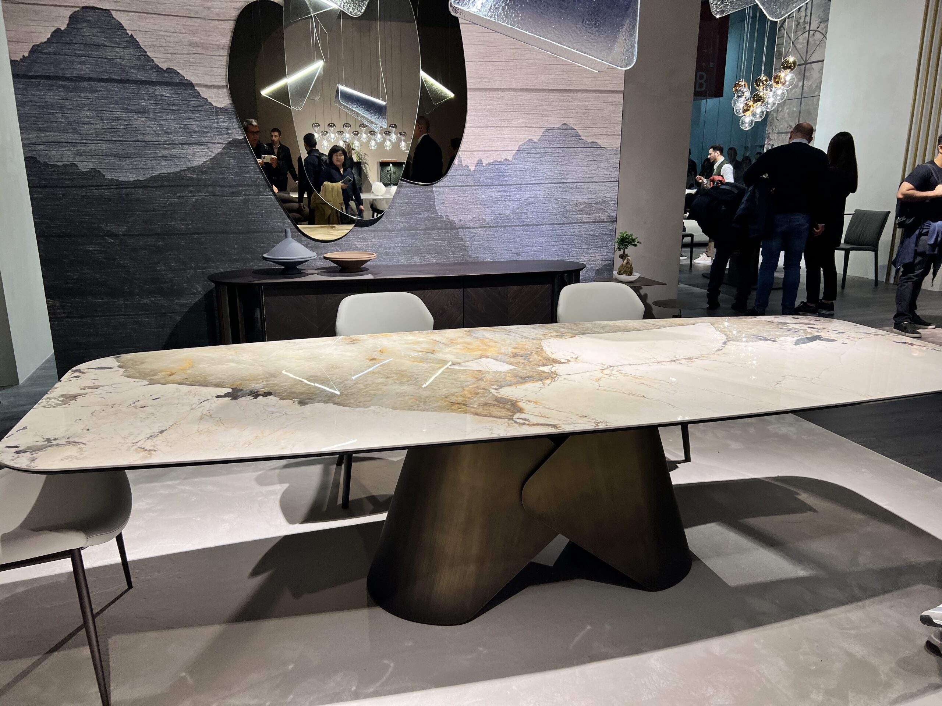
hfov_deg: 67.3
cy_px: 353
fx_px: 708
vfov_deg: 53.1
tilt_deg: -14.0
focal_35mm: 26
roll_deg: +0.9
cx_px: 471
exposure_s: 1/100
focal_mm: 5.7
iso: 64
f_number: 1.5
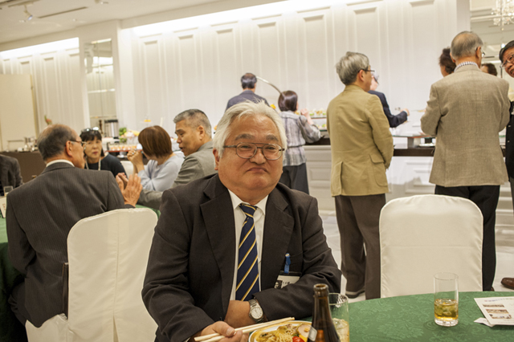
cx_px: 257
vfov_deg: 37.8
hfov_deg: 54.5
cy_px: 171
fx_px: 499
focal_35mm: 35
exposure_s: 1/100
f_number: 5.6
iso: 1400
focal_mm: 35
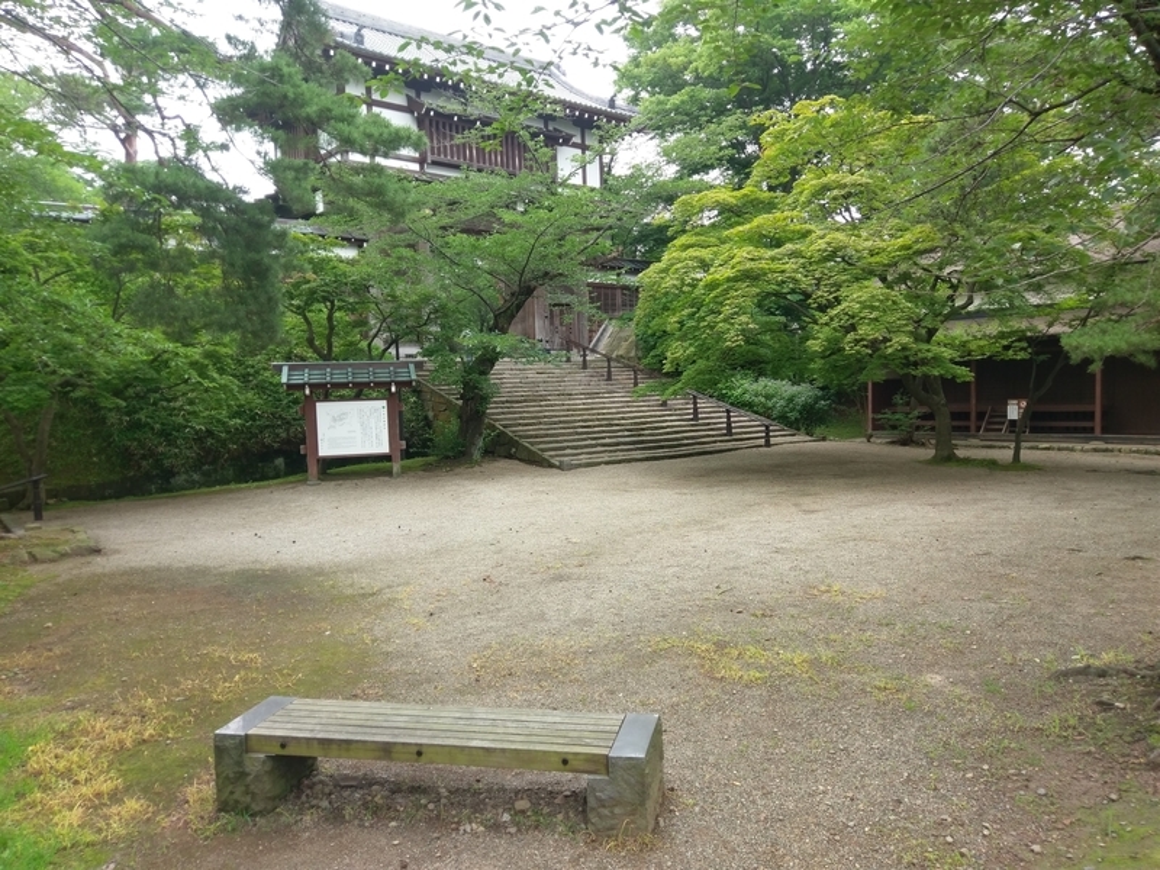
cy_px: 435
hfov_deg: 67.3
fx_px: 871
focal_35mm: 26
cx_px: 580
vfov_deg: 53.1
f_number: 1.8
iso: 125
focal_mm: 4.58
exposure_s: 1/60
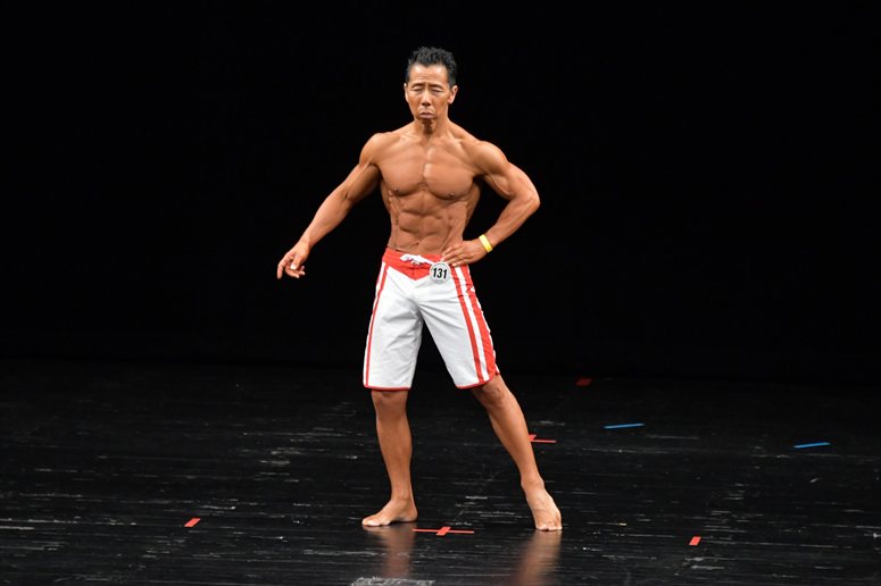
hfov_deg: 7.6
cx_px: 440
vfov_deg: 5.1
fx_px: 6604
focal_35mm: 270
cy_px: 293
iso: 3200
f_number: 5.6
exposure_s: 1/400
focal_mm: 180
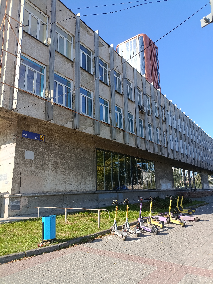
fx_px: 205
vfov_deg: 69.4
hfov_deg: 54.9
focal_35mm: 25
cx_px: 106
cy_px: 142
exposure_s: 1/229
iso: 50
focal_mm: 4.71
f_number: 1.7
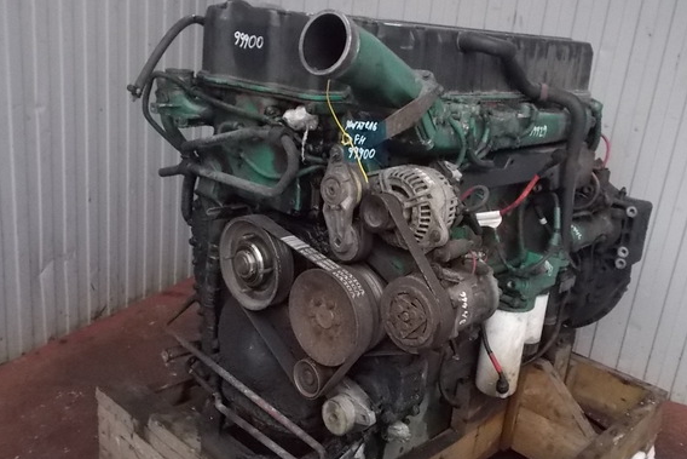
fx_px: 649
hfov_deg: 55.7
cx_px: 380
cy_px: 249
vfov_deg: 38.9
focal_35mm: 34
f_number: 3.3
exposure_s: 1/160
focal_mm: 4.1
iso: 400
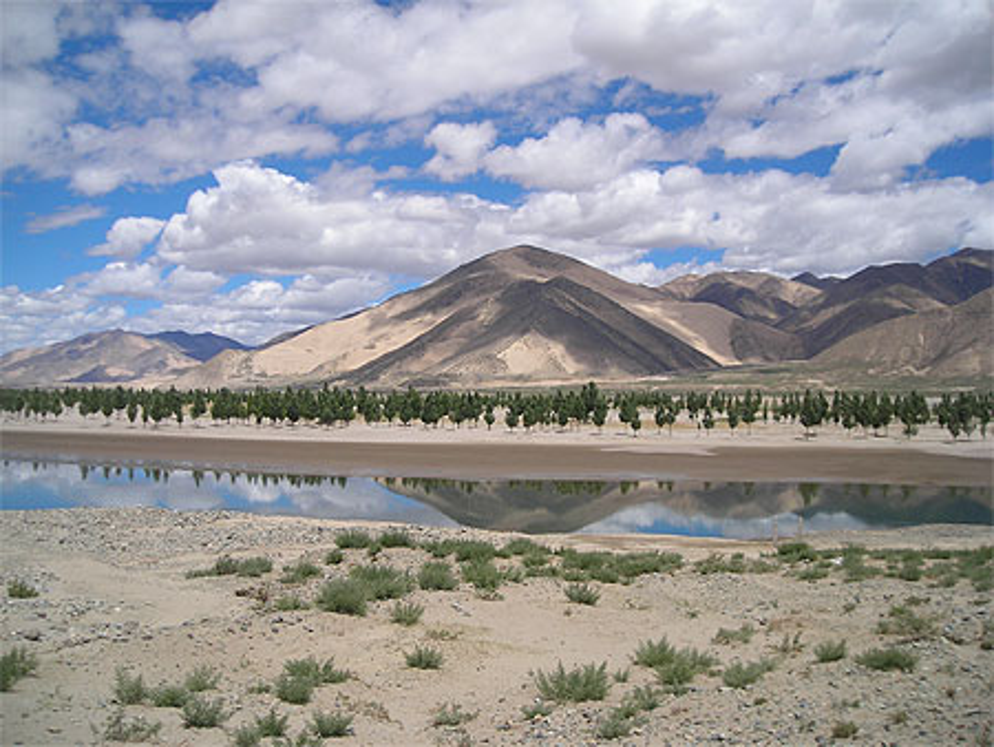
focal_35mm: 38
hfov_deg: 49.0
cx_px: 497
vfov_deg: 37.8
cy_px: 374
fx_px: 1092
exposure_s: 1/300
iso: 50
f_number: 6.4
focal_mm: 6.3
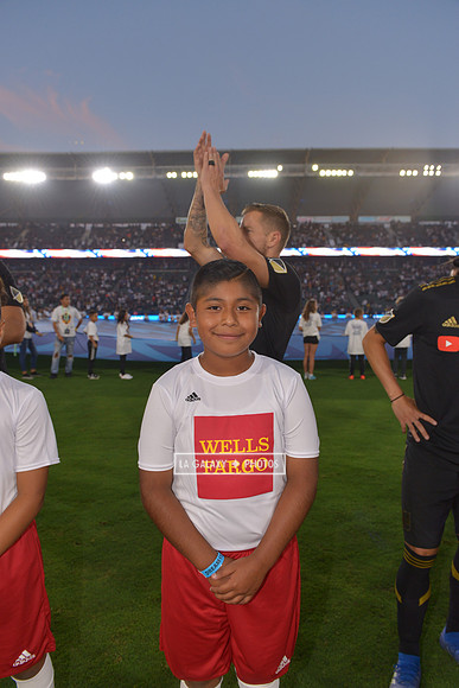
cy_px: 344
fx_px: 497
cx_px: 230
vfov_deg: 69.4
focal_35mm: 26
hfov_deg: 49.6
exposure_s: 1/250
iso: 640
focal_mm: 26
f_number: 5
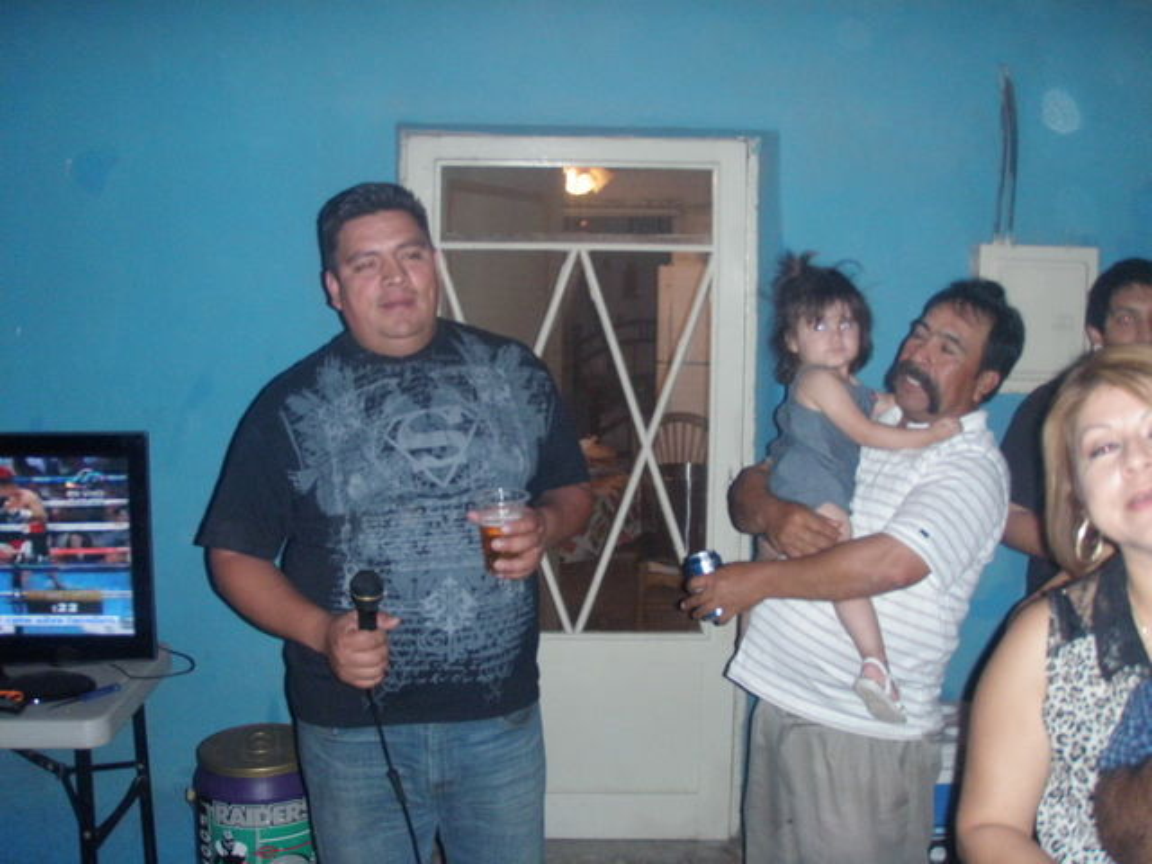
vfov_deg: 37.7
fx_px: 1265
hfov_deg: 49.0
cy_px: 432
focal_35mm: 38
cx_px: 576
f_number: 3.5
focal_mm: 6.7
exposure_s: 1/30
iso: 320
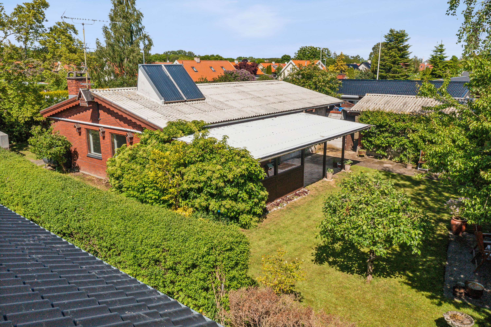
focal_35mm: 28
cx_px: 246
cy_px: 164
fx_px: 382
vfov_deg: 46.4
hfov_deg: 65.5
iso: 400
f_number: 9
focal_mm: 10.3
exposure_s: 1/200
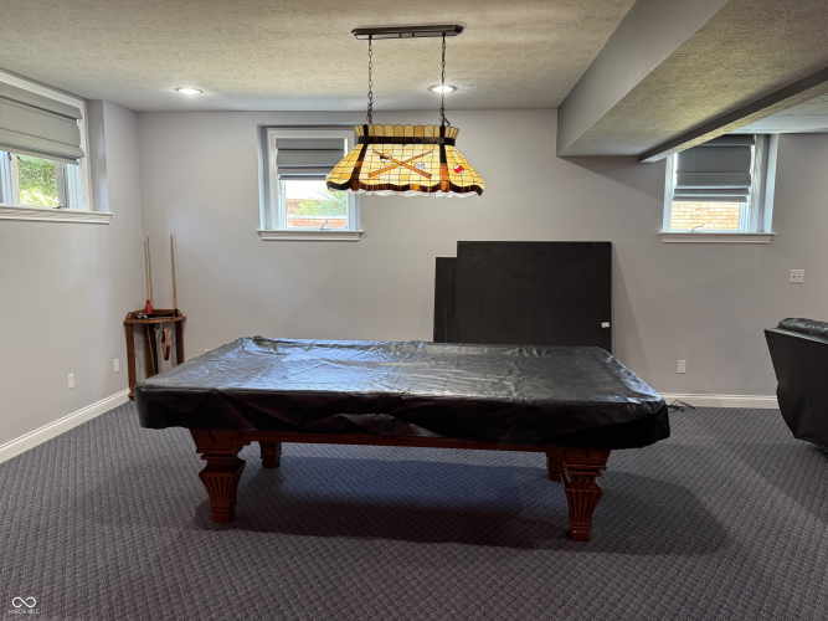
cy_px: 310
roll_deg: -0.6
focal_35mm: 24
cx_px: 414
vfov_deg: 56.8
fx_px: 574
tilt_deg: -6.7
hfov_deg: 71.6
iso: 320
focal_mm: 6.76
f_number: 1.78
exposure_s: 1/60
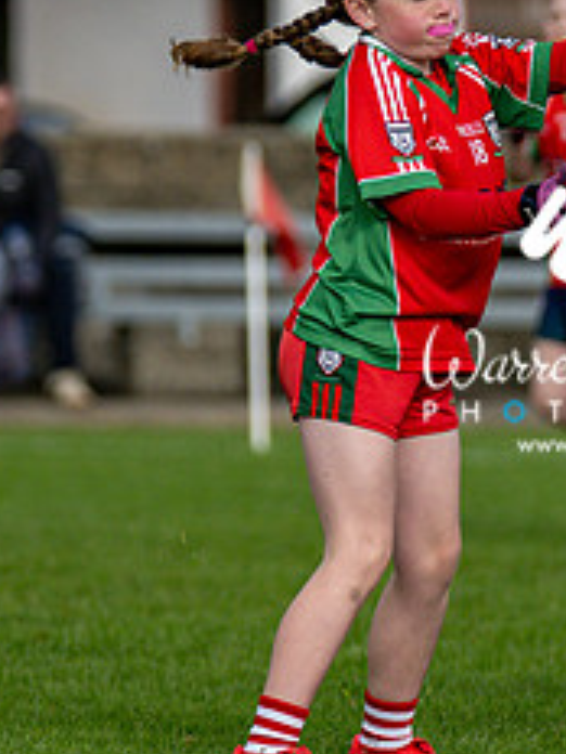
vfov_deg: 2.8
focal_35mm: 700
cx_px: 634
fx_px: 15261
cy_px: 309
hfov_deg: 2.1
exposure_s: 1/6400
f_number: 2.8
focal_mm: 195
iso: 250
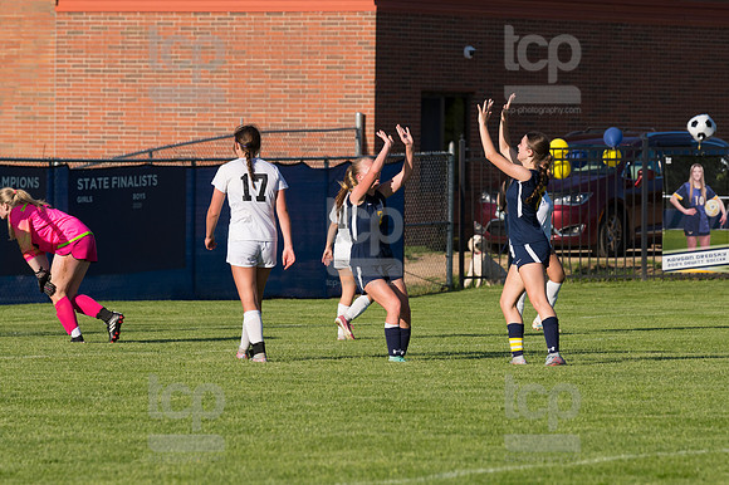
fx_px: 6071
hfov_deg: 6.9
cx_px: 364
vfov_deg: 4.6
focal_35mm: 300
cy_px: 242
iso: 250
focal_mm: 200
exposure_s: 1/1600
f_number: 5.6
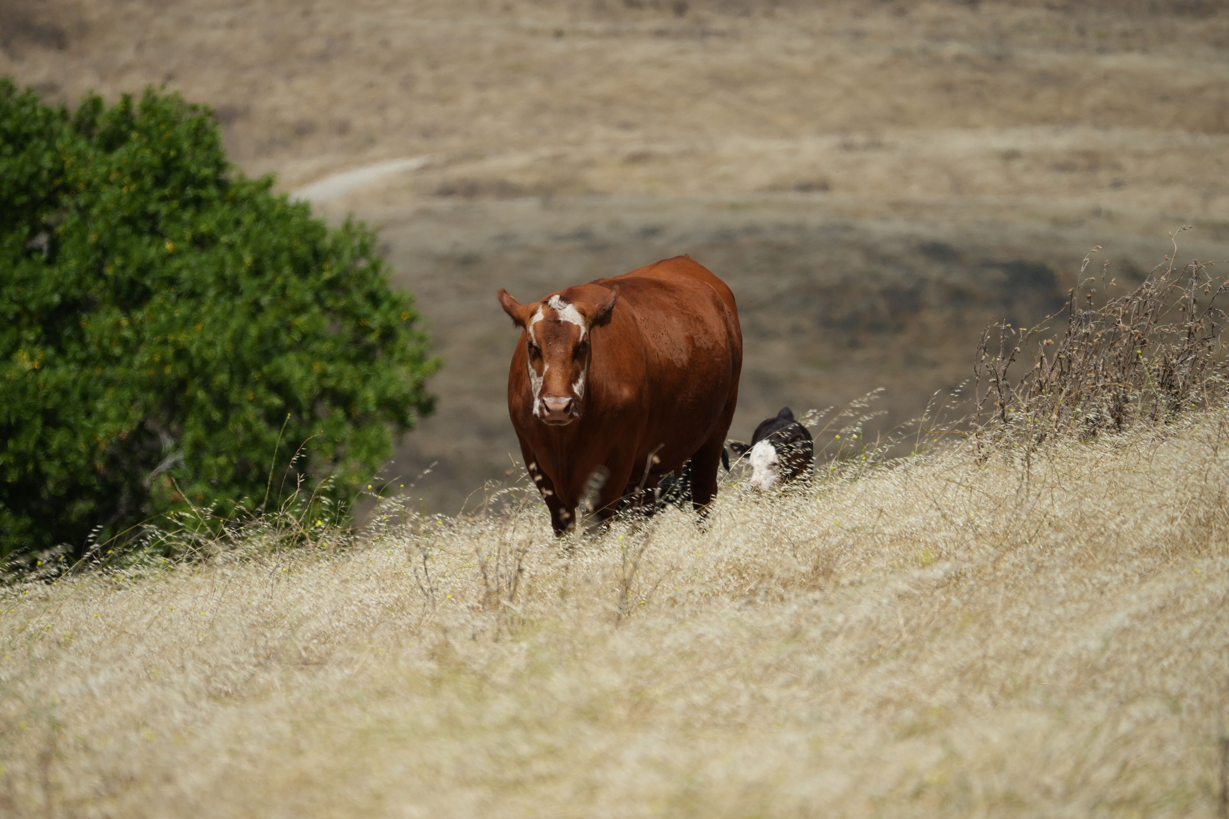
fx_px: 13654
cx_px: 614
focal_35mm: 400
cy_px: 410
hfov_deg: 5.2
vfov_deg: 3.4
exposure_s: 1/1250
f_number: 6.3
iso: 250
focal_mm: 400
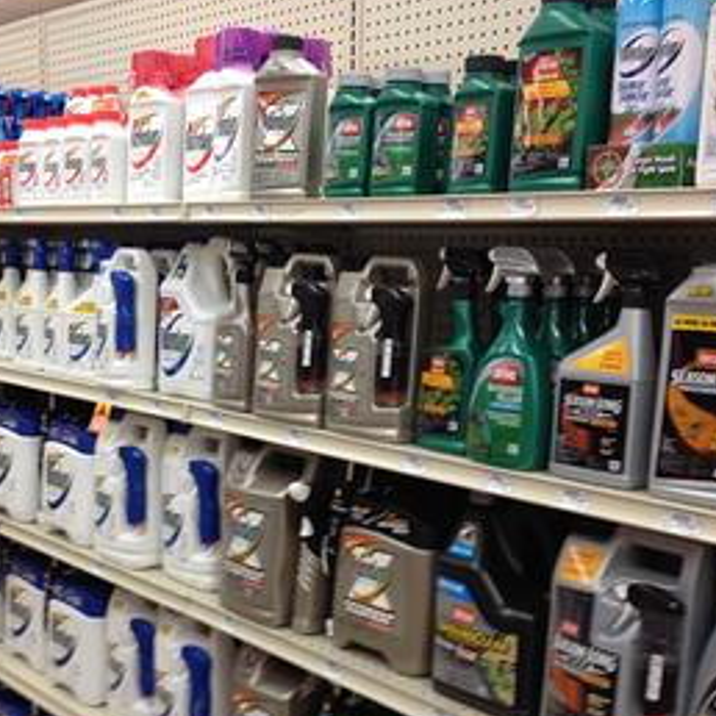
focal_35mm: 56
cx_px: 248
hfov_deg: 30.4
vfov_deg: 30.4
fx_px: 1310
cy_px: 444
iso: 80
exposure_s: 1/20
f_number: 2.4
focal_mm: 4.28
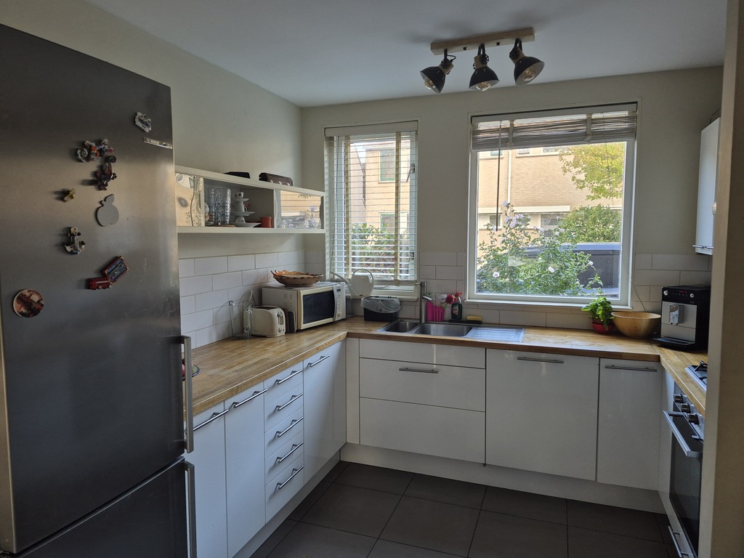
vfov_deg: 58.9
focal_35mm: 23
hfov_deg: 73.9
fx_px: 494
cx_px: 372
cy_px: 279
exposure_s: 1/100
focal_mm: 5.4
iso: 125
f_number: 1.8
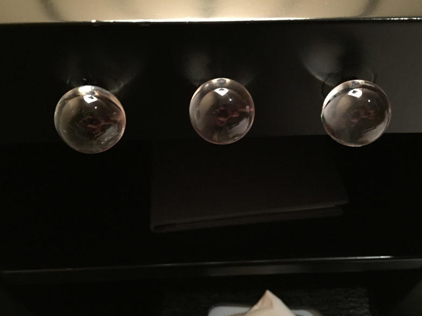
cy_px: 163
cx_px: 222
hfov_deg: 58.3
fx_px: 378
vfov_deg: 45.4
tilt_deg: -49.7
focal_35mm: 31
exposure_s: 1/15
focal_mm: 4.15
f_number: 2.2
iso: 640
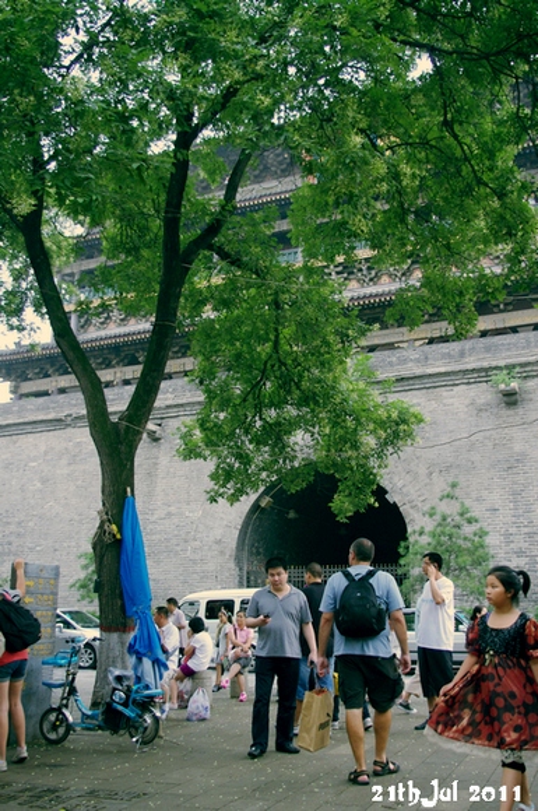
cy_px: 406
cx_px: 269
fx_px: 764
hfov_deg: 38.8
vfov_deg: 55.9
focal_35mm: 34
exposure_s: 1/100
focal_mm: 23.13
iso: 800
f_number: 4.5
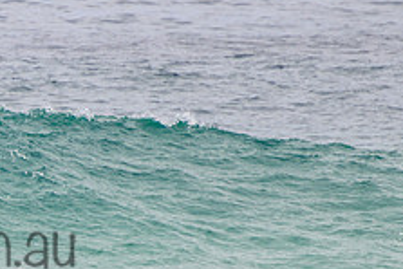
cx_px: -156
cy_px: 198
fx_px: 16040
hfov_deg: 1.4
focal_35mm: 1432
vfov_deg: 1.0
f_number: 5.6
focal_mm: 400
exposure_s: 1/2000
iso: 200
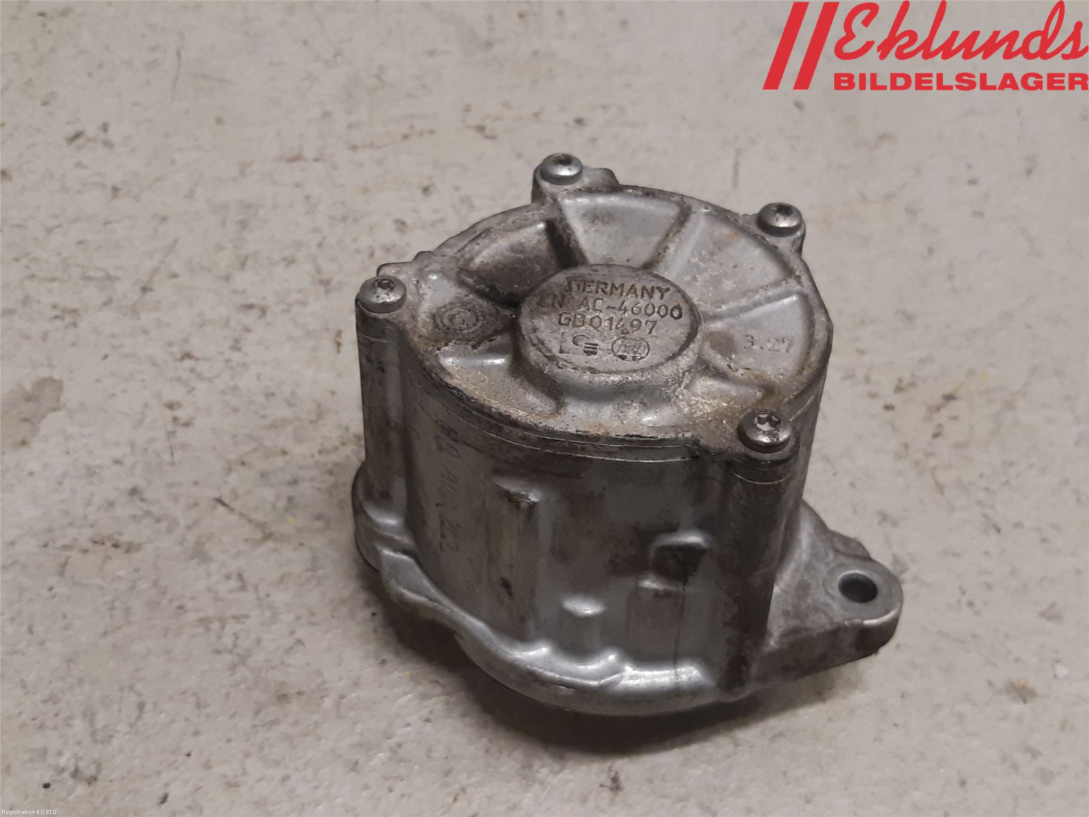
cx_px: 544
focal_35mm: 26
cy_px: 408
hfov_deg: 67.3
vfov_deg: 53.1
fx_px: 818
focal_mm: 3.93
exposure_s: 1/50
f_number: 1.7
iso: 160
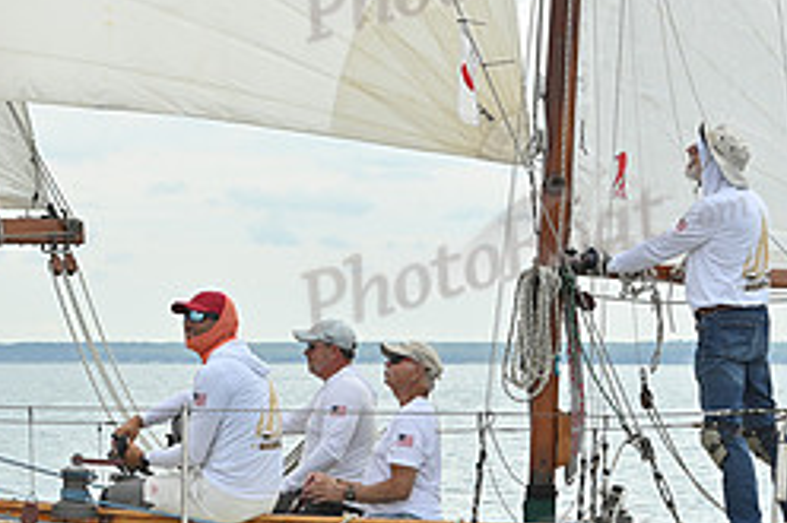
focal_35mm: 164
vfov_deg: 8.3
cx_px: 140
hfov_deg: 12.5
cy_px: 461
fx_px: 3583
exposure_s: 1/1250
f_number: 6.3
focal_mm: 70
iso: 320
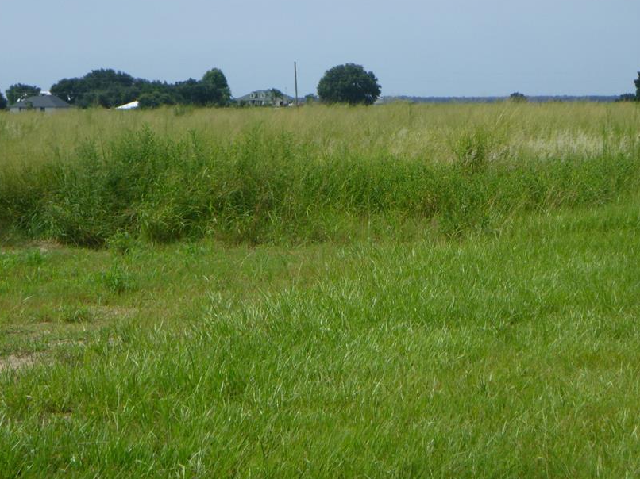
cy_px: 191
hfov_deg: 18.2
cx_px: 357
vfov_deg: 13.7
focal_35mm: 108
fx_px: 1996
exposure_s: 1/400
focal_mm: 15.3
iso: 100
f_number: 5.7
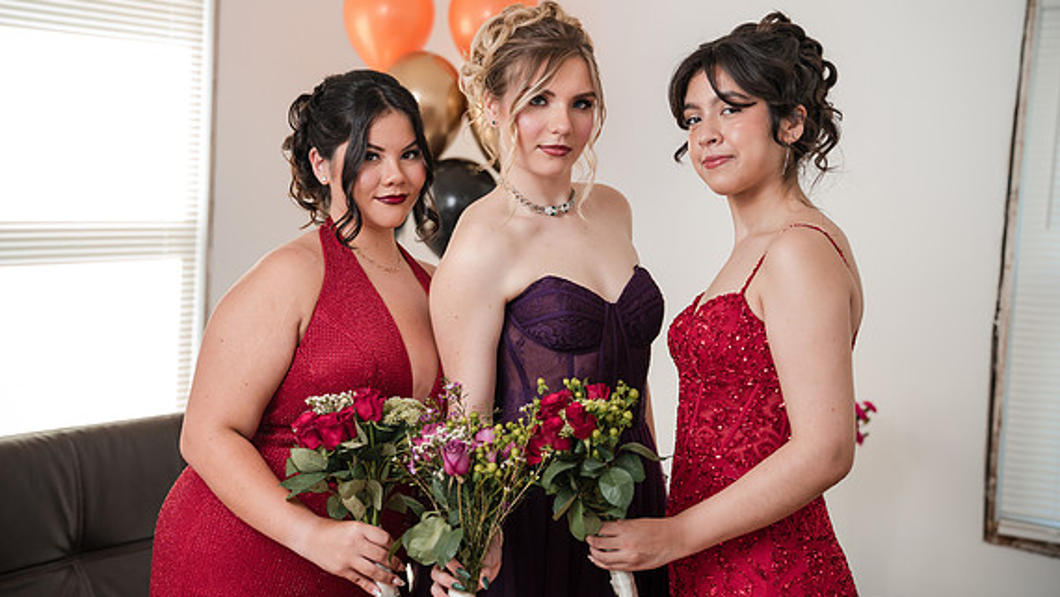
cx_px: 523
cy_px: 282
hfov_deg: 32.3
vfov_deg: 18.6
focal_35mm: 65
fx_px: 1827
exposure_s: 1/250
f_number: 3.2
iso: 1000
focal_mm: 61
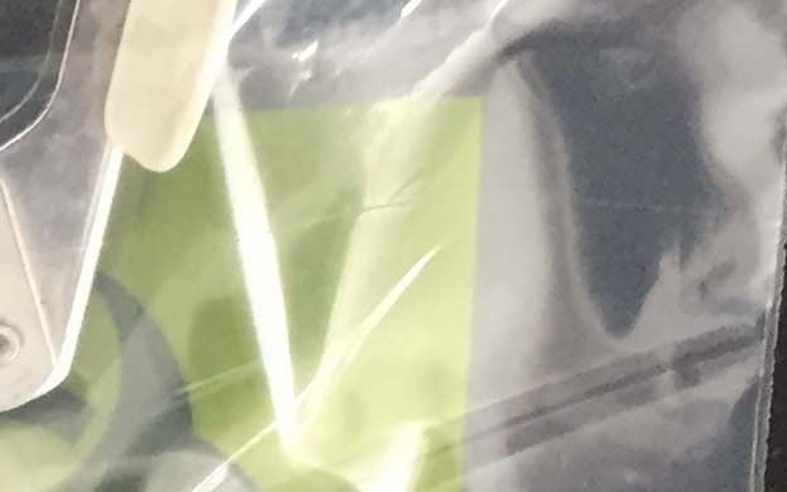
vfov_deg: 8.1
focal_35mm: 160
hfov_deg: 11.9
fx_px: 3432
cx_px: -712
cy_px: 675
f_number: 2.2
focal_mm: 4.15
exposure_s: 1/33
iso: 125
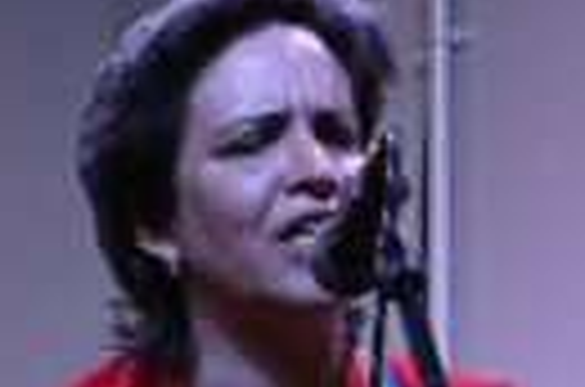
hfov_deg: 6.1
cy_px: 488
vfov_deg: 4.1
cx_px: -477
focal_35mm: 332
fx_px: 5382
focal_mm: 28
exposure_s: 1/200
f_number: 3.5
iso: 2000
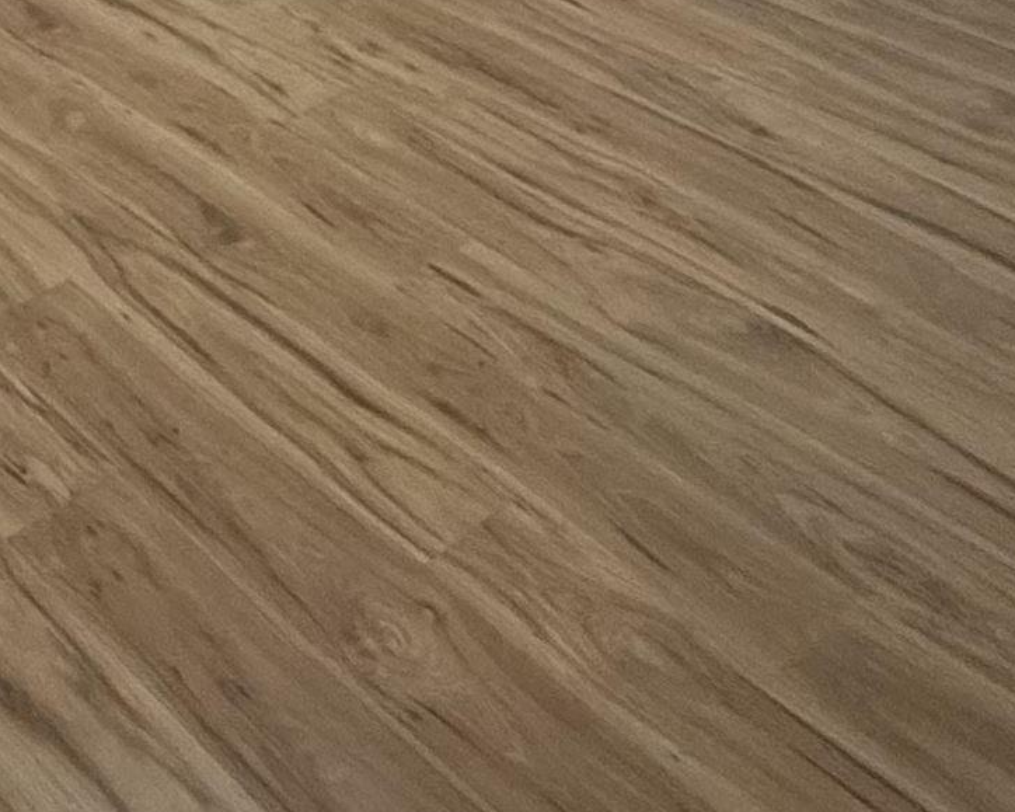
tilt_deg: -7.4
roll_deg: +0.2
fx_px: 1742
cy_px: -579
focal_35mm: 58
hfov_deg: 30.2
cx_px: -1
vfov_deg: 20.2
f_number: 2.2
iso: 250
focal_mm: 2.22
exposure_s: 1/60
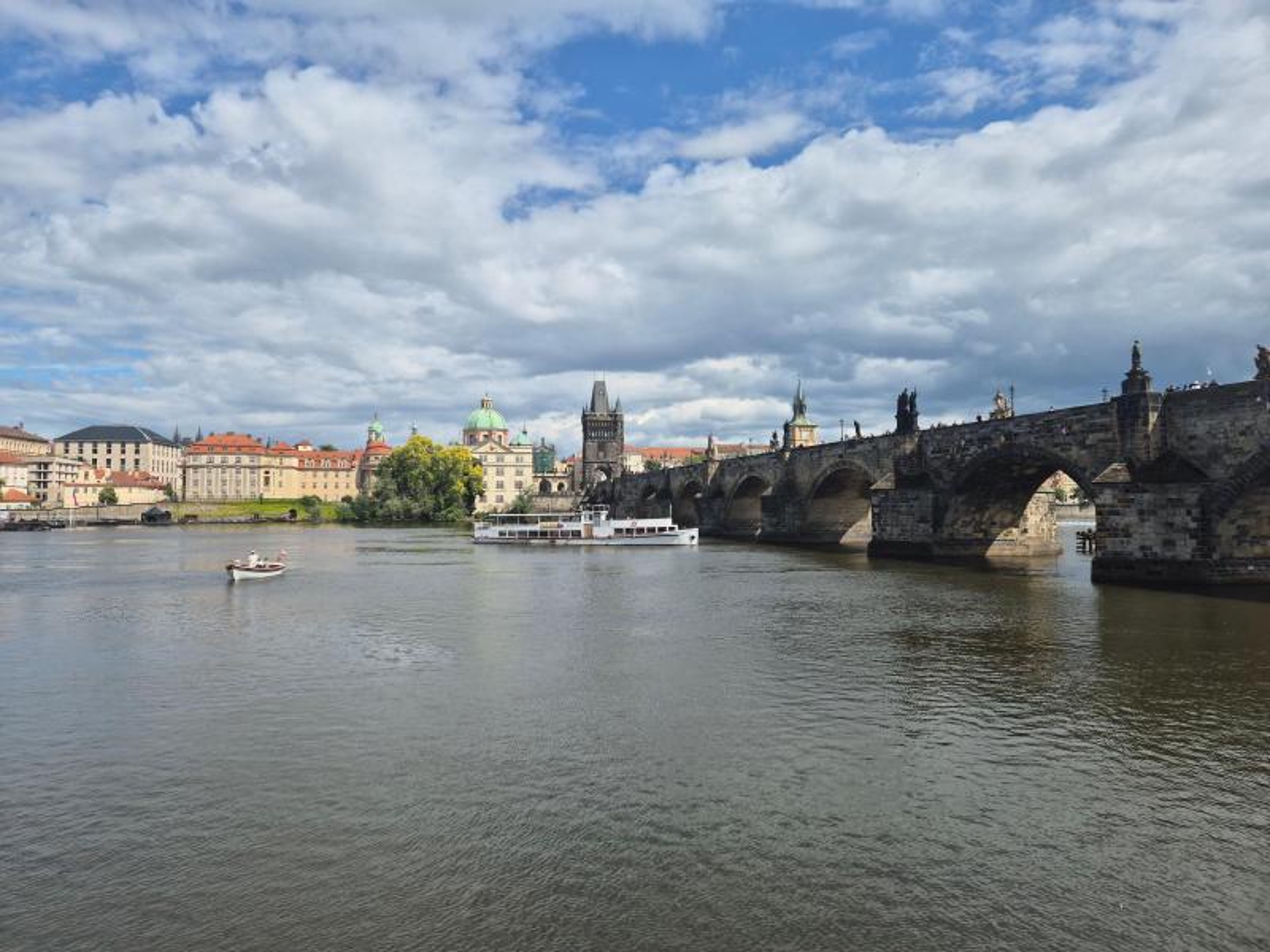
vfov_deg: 58.9
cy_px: 476
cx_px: 635
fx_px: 844
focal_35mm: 23
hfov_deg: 73.9
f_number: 1.8
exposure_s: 1/2464
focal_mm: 5.4
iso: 25
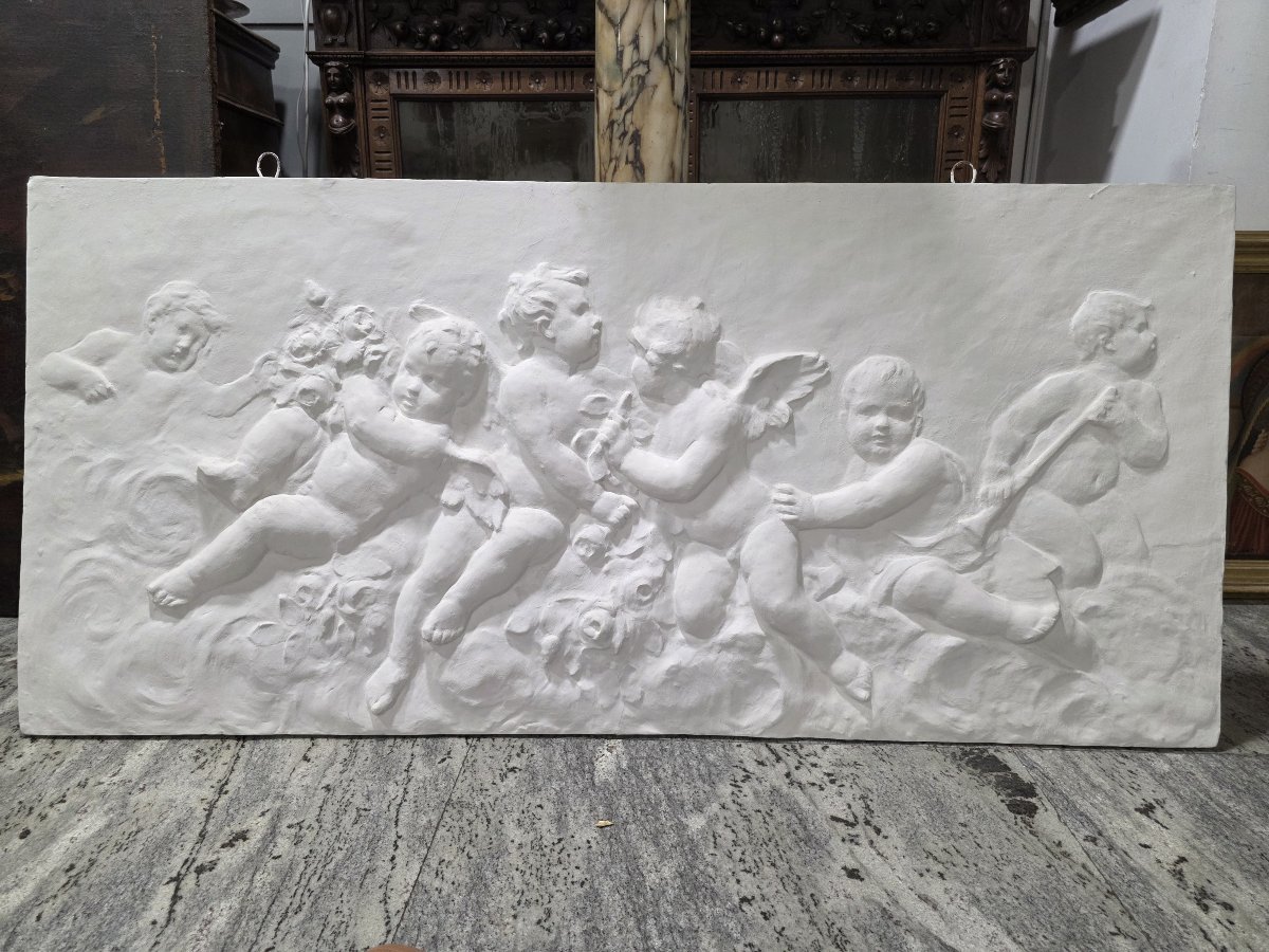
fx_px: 843
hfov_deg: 73.9
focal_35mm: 23
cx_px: 634
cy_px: 476
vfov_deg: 58.9
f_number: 1.7
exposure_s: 1/100
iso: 250
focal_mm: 6.3
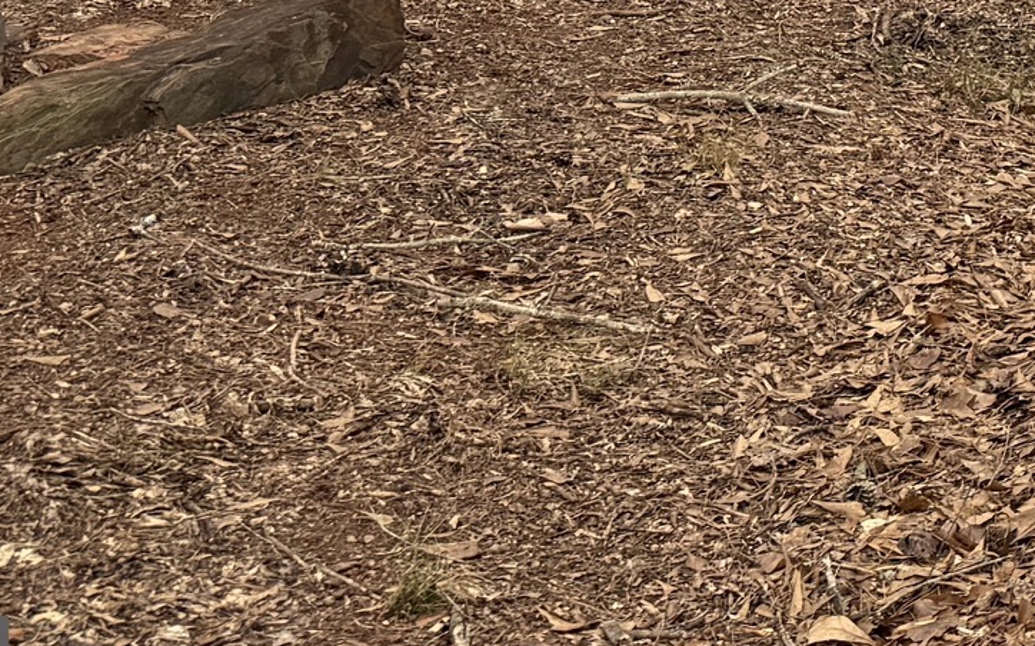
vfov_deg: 10.5
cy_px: -866
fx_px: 3045
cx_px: 1711
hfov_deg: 16.8
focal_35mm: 108
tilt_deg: -1.4
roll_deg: +1.8
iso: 80
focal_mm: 6.76
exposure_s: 1/868
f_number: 1.78
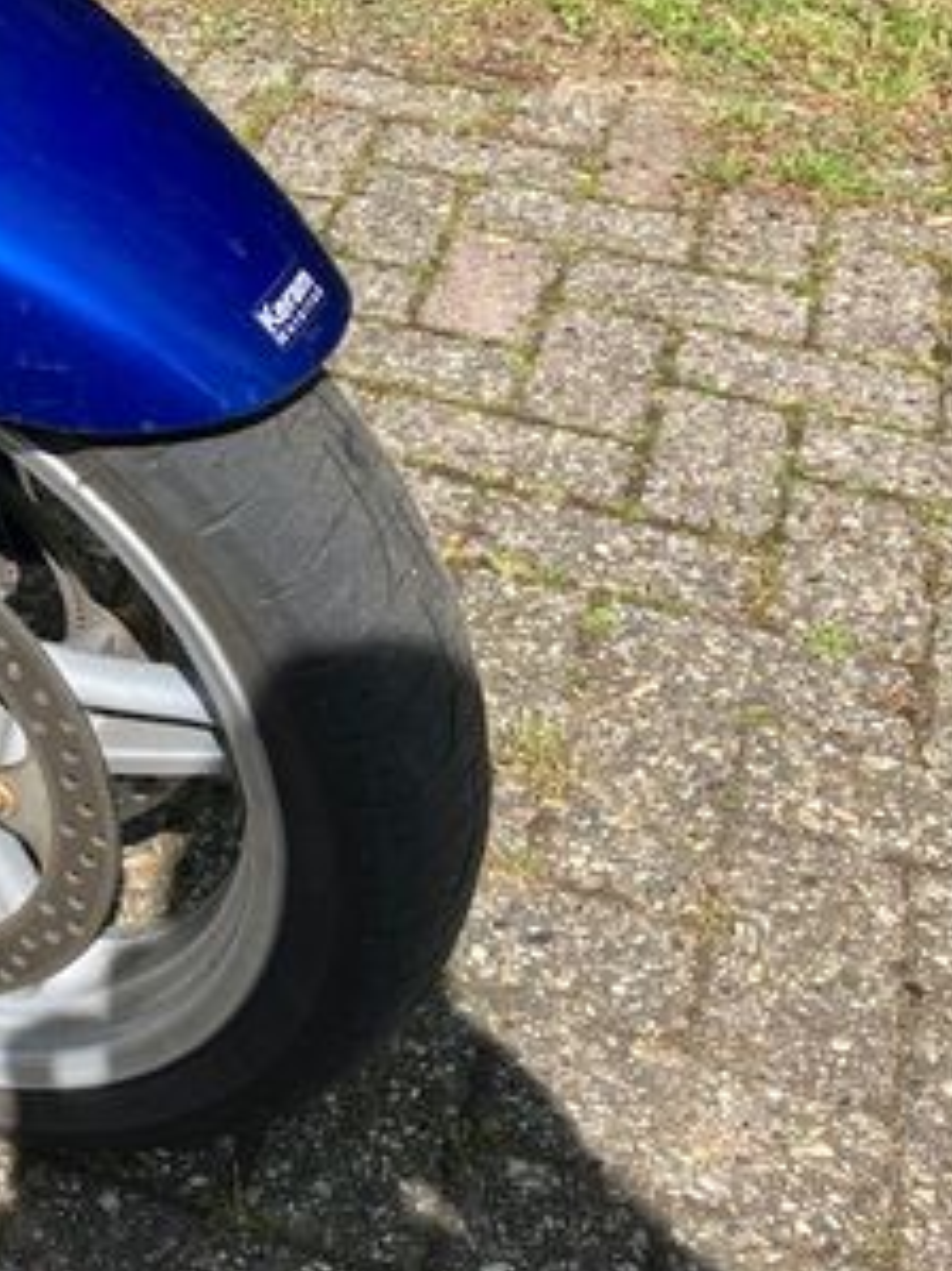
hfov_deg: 22.5
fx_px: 2202
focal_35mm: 60
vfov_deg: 32.0
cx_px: -183
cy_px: 468
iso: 32
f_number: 1.8
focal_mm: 3.99
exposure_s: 1/960
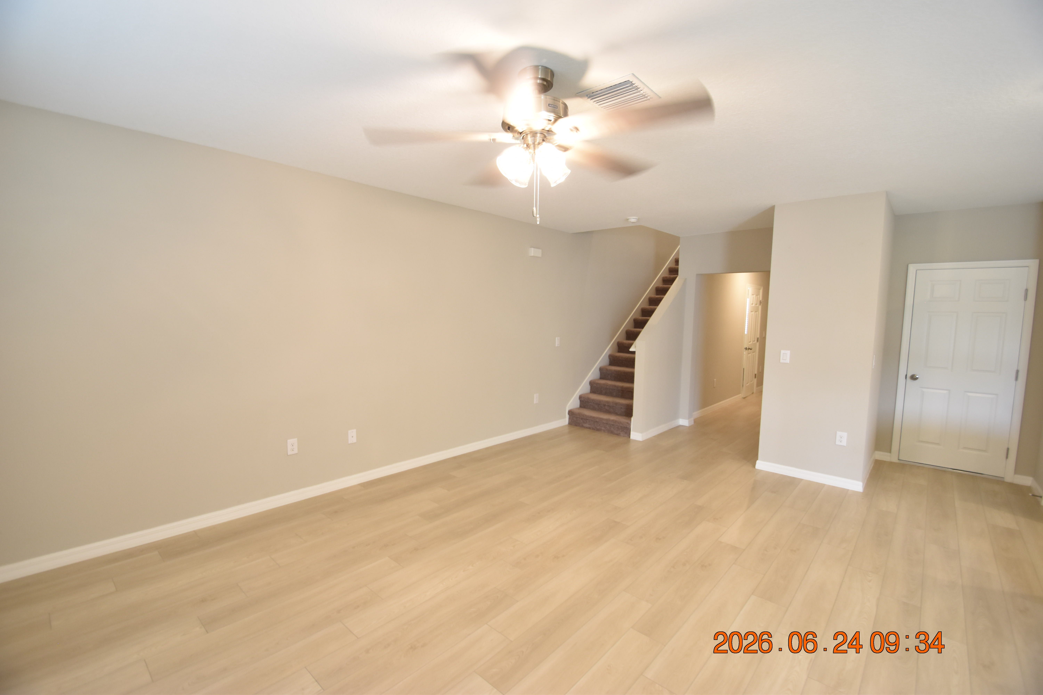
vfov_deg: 77.3
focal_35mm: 15
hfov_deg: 100.4
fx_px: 435
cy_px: 348
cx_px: 522
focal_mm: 10
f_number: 3.5
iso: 800
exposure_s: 1/30
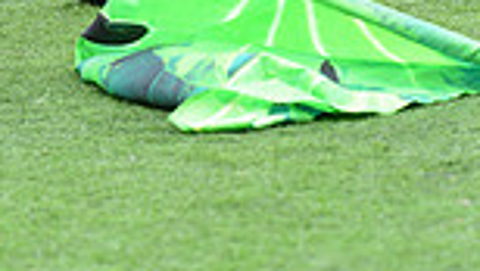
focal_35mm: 595
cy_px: -352
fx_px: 7581
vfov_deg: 2.0
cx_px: 58
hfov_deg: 3.6
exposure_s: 1/320
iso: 640
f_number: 4.5
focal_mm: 195
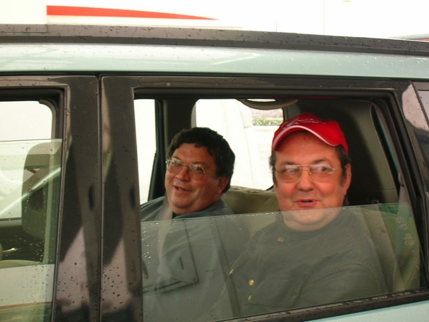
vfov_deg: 20.7
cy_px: 160
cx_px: 214
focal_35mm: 71
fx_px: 880
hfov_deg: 27.4
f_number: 3.9
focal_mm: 11.7
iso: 50
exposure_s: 1/20.7
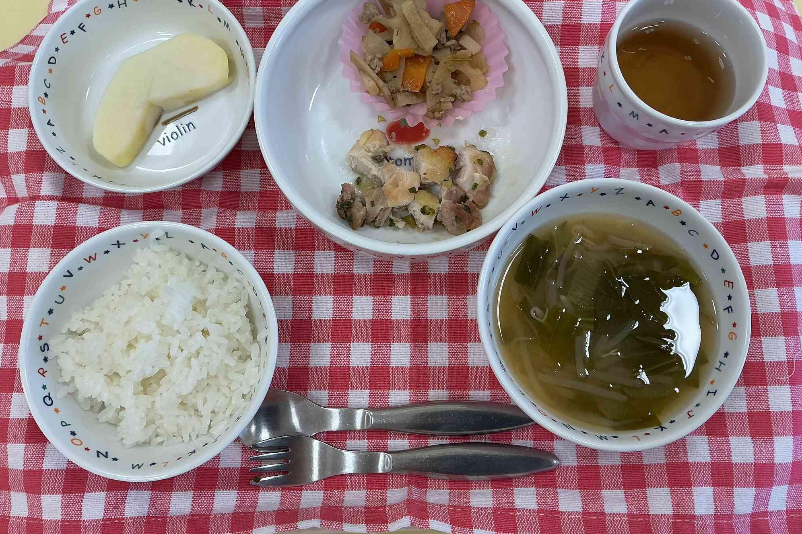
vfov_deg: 42.2
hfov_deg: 60.3
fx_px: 690
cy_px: 231
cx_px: 390
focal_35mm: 31
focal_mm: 3
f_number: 1.8
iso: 32
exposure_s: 1/120
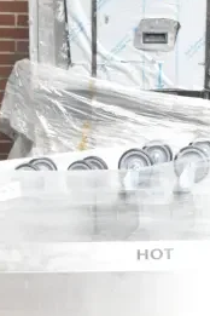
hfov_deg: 9.7
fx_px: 1240
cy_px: 498
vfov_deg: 13.5
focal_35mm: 142
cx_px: 141
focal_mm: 27
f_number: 10
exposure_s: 1/400
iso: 1600
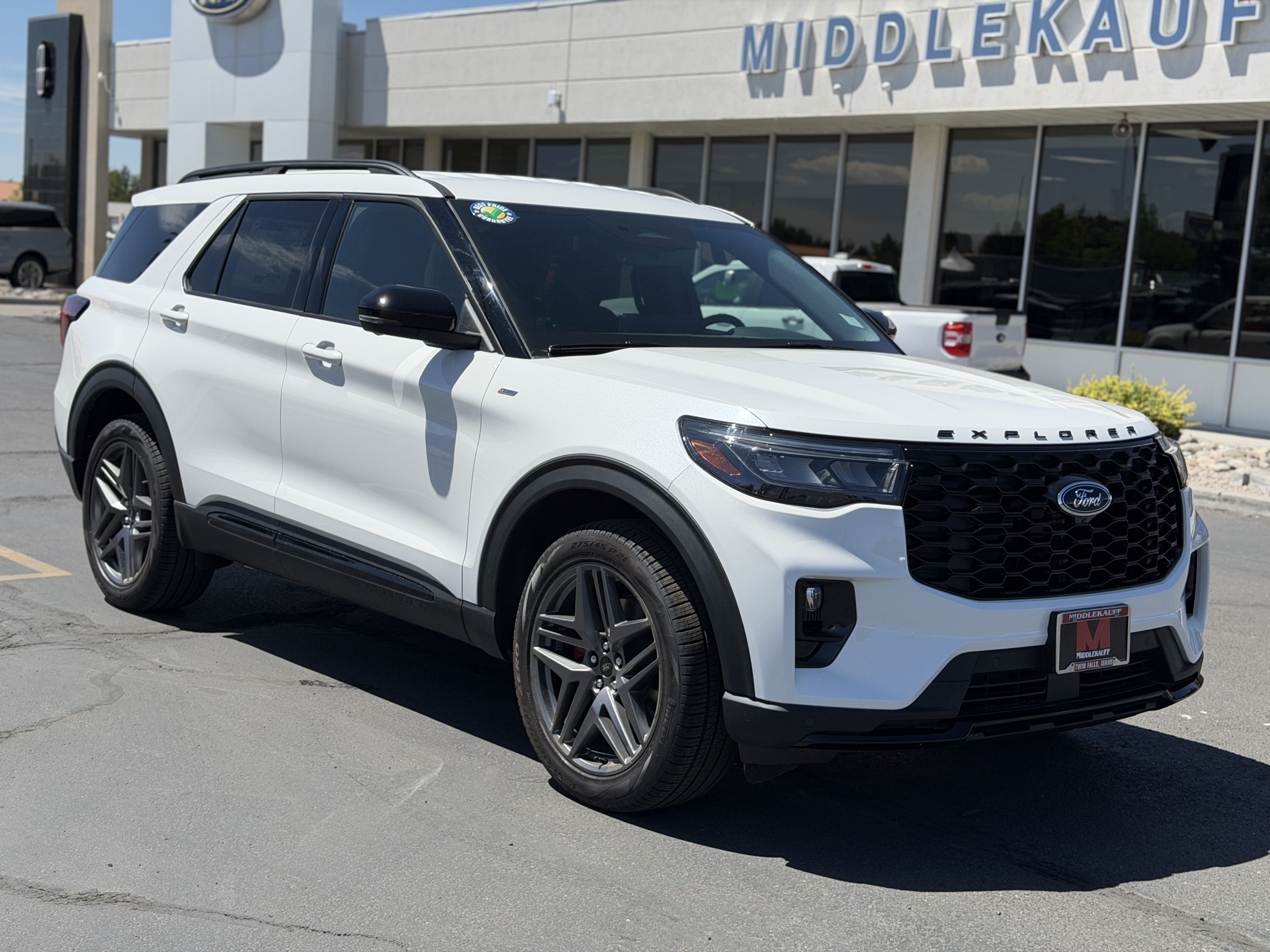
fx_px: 1761
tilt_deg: -9.2
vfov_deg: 30.3
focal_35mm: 48
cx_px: 635
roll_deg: -4.4
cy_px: 476
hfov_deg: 39.7
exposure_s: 1/6536
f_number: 1.78
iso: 64
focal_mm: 6.76
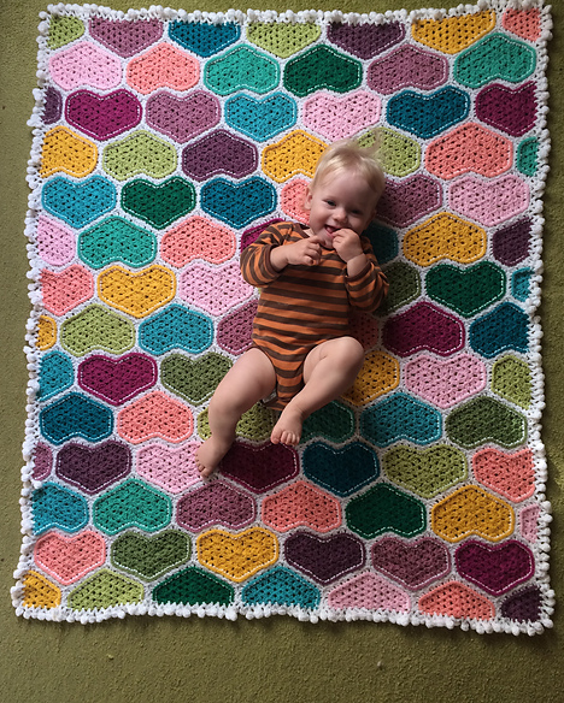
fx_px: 646
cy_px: 325
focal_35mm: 31
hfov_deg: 47.2
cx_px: 278
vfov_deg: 57.1
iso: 40
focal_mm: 4.15
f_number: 2.2
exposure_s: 1/33
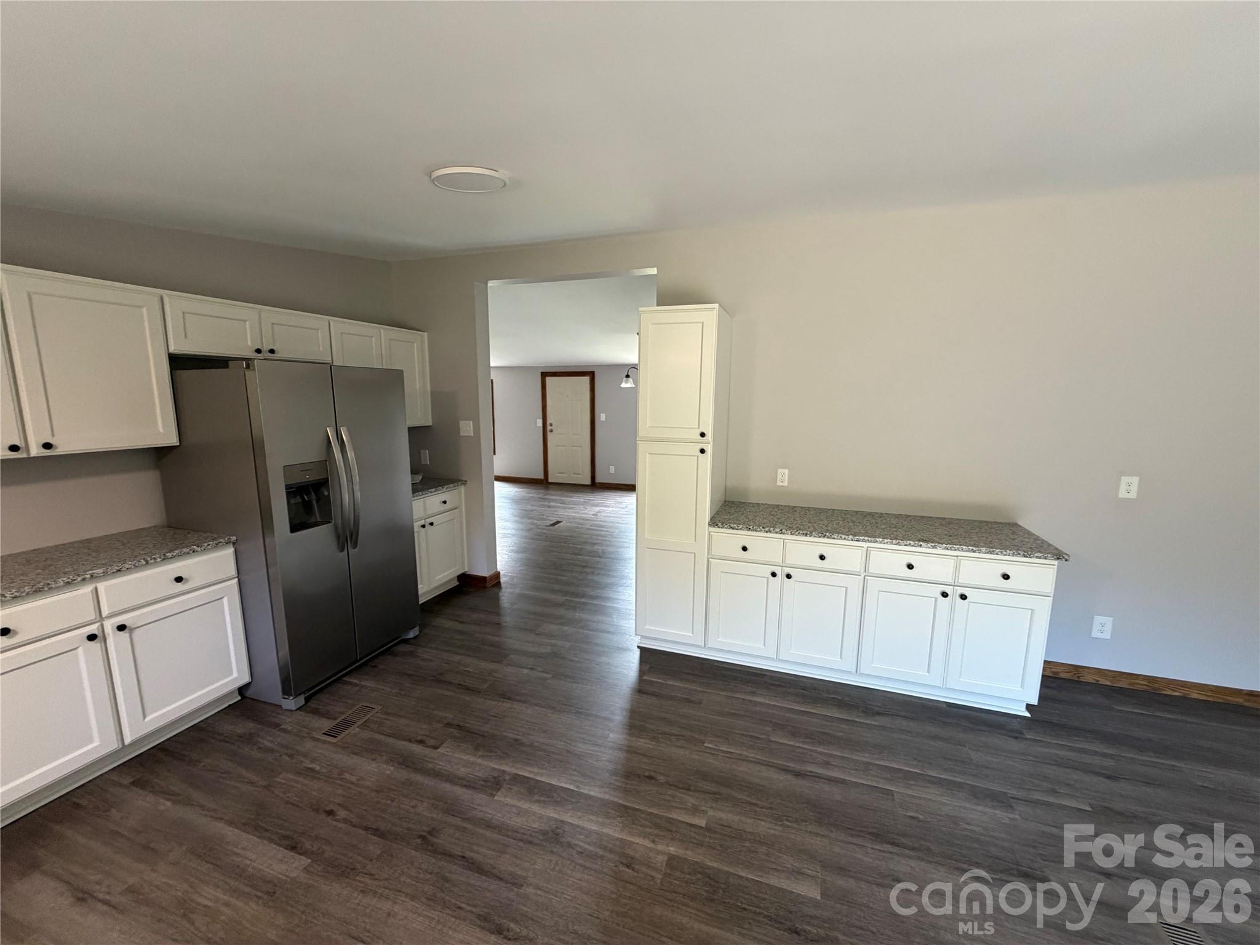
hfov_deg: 102.1
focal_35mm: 14
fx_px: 510
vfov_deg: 85.7
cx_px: 630
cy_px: 472
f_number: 2.2
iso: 320
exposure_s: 1/110
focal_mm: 2.22
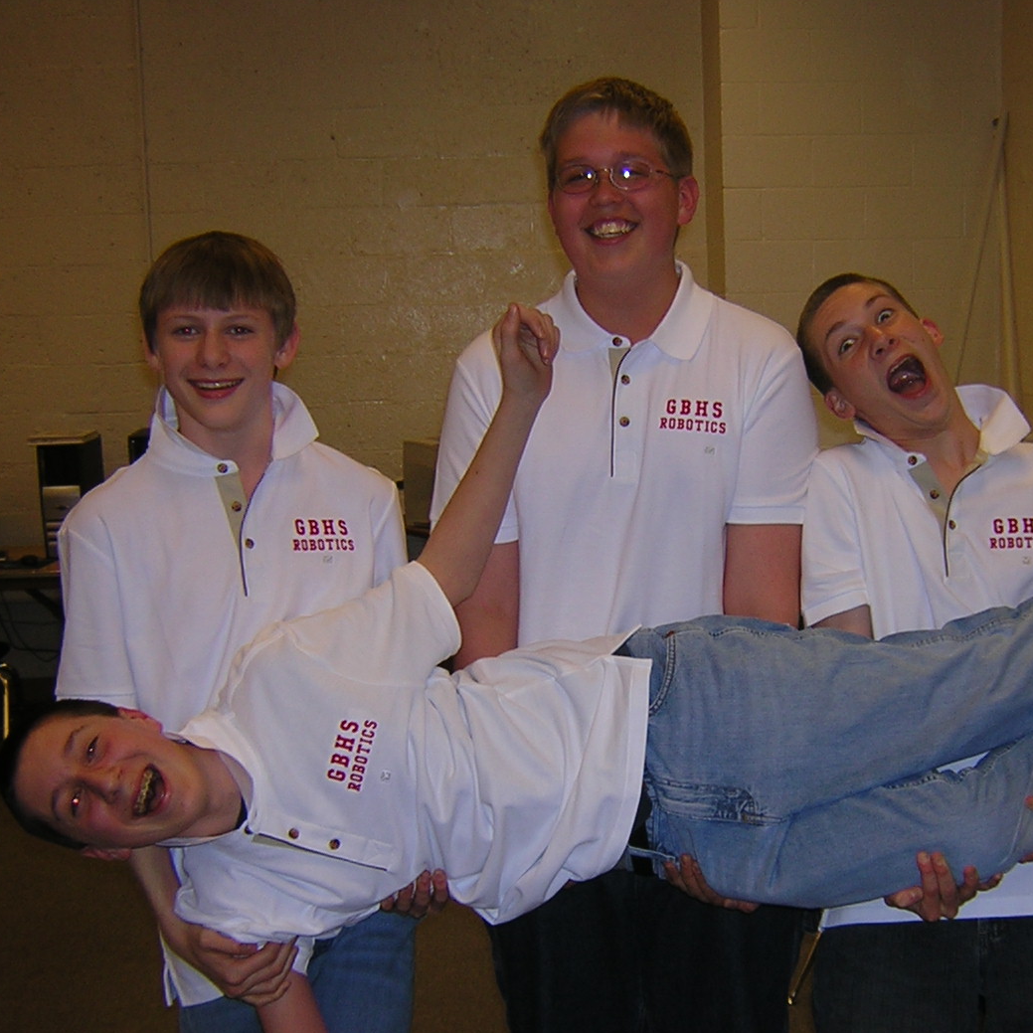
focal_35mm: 49
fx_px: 1654
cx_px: 638
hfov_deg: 34.5
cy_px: 577
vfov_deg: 34.6
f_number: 2.6
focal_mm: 4.7
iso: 100
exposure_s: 1/60.1
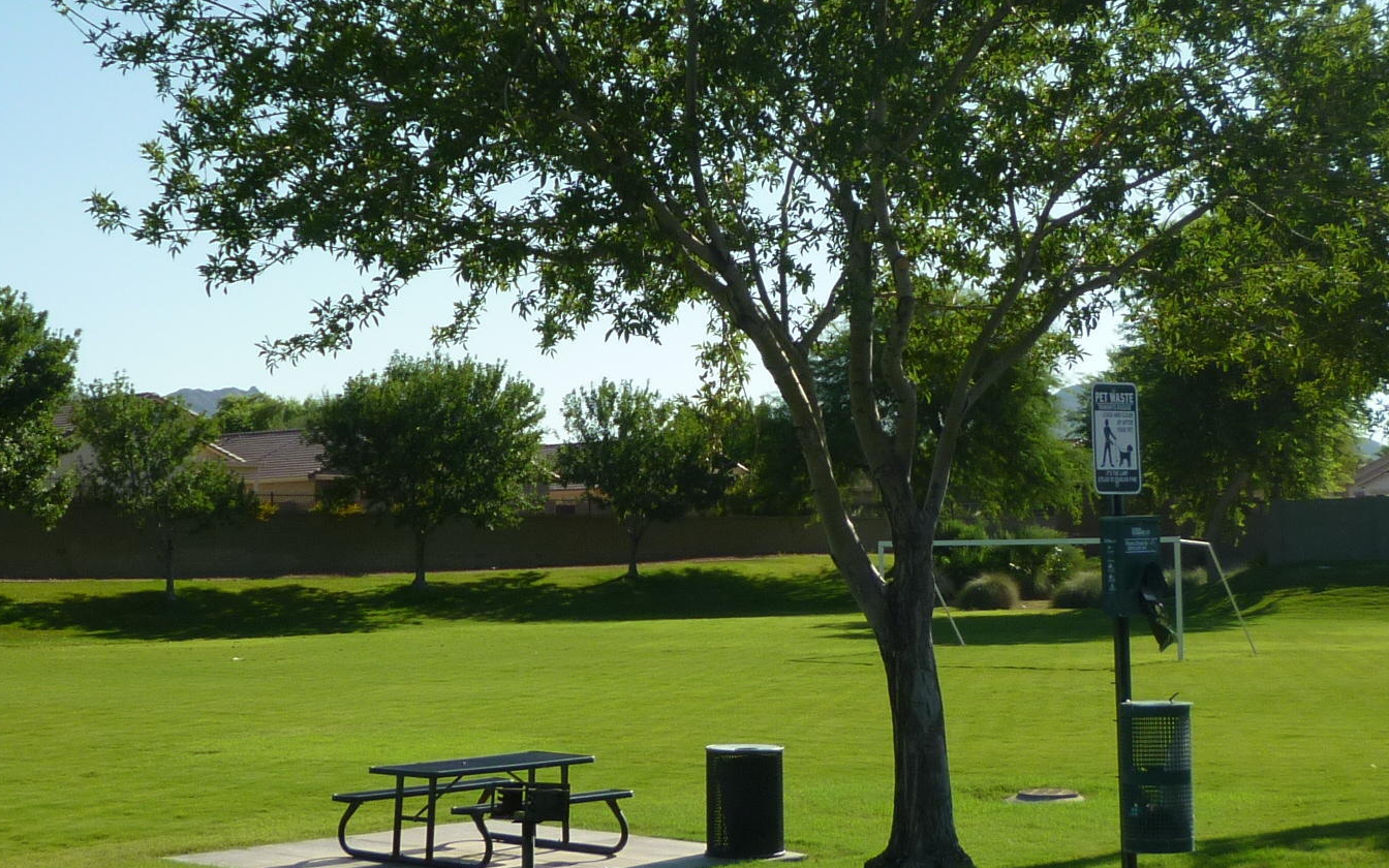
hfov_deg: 32.5
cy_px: 320
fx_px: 2385
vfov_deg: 20.6
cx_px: 669
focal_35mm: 63
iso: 80
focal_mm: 5.2
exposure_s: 1/640
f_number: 4
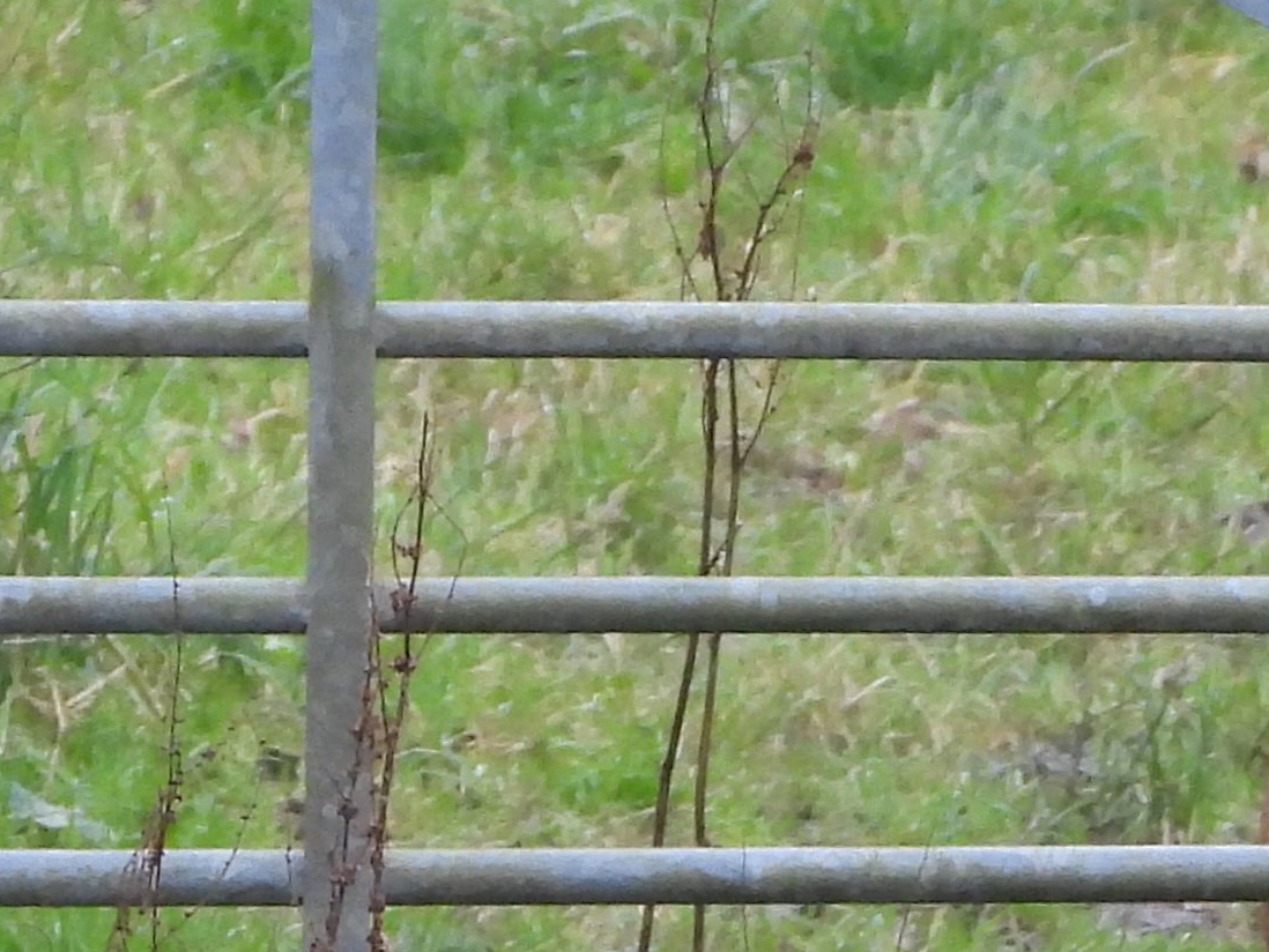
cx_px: 1105
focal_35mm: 1913
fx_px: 70145
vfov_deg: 0.8
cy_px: 500
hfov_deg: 1.0
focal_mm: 135
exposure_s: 1/125
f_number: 5.6
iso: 500
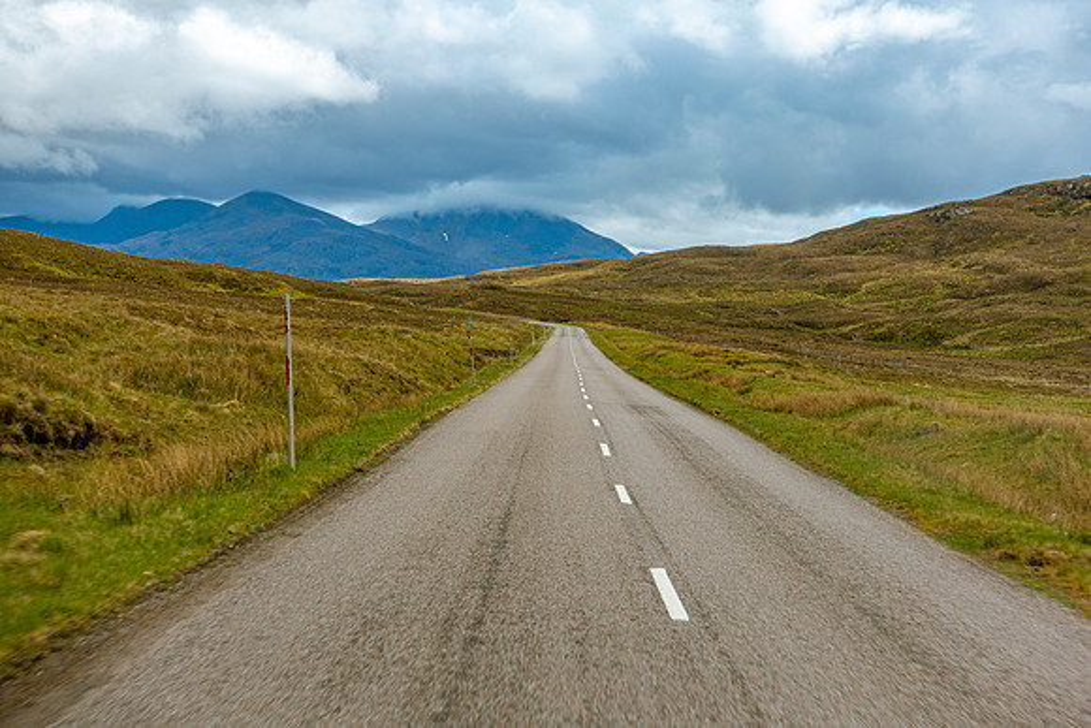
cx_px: 546
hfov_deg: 28.8
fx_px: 2122
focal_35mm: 70
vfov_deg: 19.5
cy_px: 364
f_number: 7.1
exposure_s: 1/200
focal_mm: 25.7
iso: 125
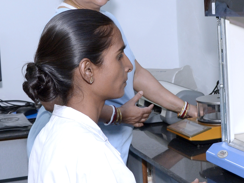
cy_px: 55
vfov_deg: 15.4
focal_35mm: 96
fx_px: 677
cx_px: 184
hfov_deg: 20.3
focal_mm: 24
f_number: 6.3
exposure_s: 1/125
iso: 640
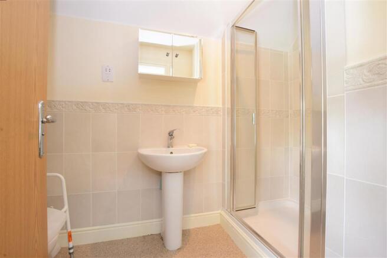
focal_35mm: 15
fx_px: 161
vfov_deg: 77.3
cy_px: 129
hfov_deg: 100.4
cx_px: 194
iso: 400
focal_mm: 10
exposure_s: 1.6
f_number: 13
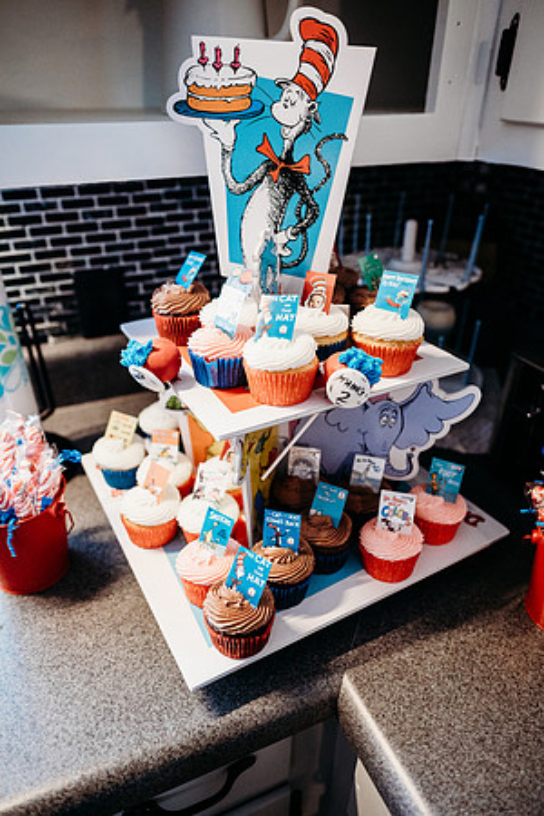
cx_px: 272
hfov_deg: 53.1
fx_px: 544
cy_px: 408
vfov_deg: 73.7
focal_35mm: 24
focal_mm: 24
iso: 2000
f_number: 2.5
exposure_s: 1/160
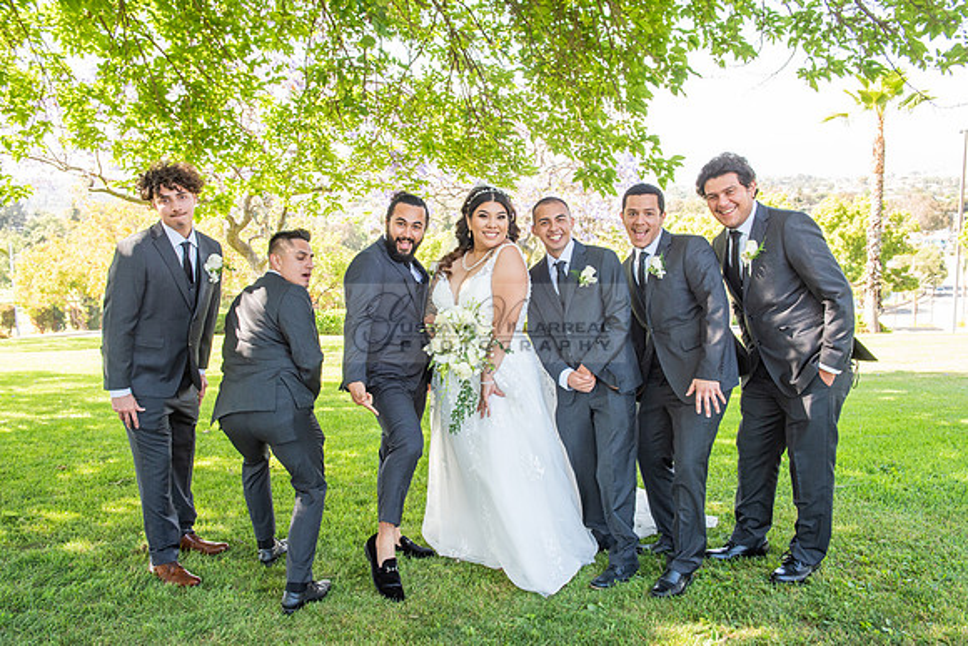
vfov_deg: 42.3
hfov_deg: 60.3
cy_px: 323
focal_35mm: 31
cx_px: 484
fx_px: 834
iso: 500
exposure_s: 1/200
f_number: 6.3
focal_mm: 31
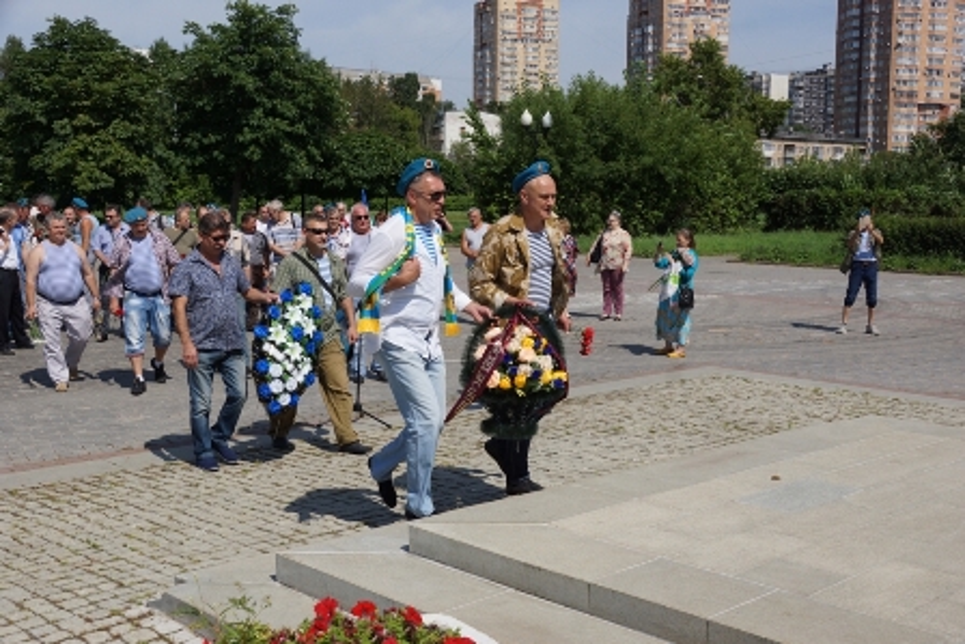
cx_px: 482
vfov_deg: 34.2
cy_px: 322
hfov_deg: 49.5
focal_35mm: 39
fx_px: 1046
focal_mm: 26
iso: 160
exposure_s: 1/640
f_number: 8
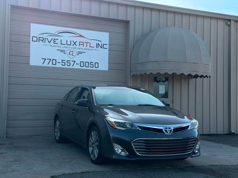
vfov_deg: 30.3
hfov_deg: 39.7
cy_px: 89
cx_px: 119
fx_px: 330
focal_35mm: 48
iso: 64
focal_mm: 6.76
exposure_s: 1/1931
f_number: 1.78
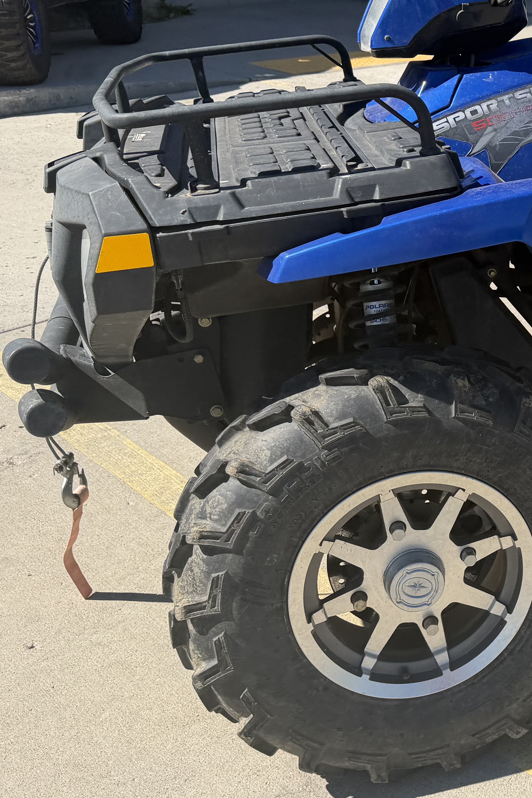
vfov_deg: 38.6
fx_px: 1130
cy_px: 293
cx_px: 699
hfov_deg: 23.3
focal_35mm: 51
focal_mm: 6.76
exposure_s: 1/3425
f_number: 1.78
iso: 80
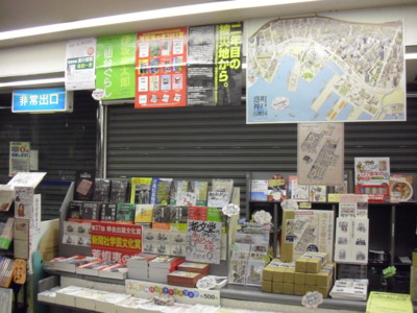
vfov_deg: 37.7
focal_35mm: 38
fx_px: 458
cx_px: 208
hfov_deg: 49.0
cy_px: 156
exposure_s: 1/80
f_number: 2.8
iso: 400
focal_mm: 6.2
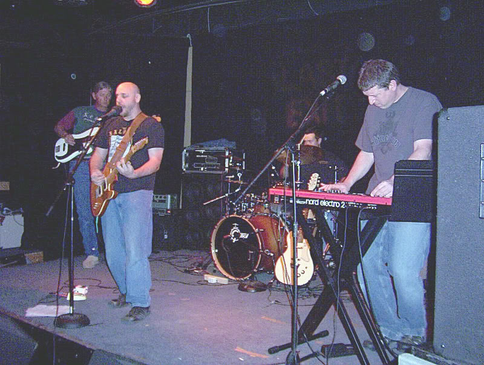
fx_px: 505
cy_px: 182
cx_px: 242
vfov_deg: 39.8
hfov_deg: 51.2
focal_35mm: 36
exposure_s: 1/30
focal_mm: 5.54
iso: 140
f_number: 2.76
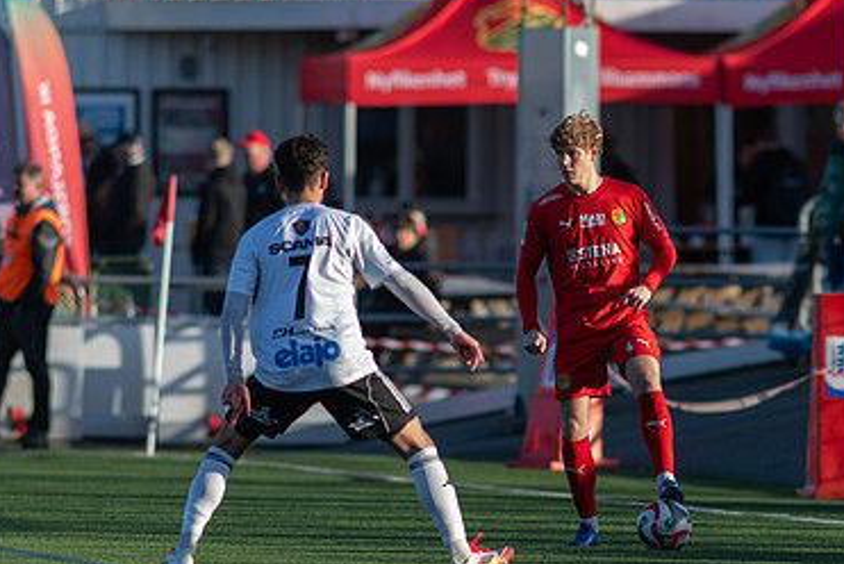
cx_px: 580
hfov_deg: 2.8
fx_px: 17550
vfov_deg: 1.8
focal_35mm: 748
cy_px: 297
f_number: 3.2
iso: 250
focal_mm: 300
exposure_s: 1/1600
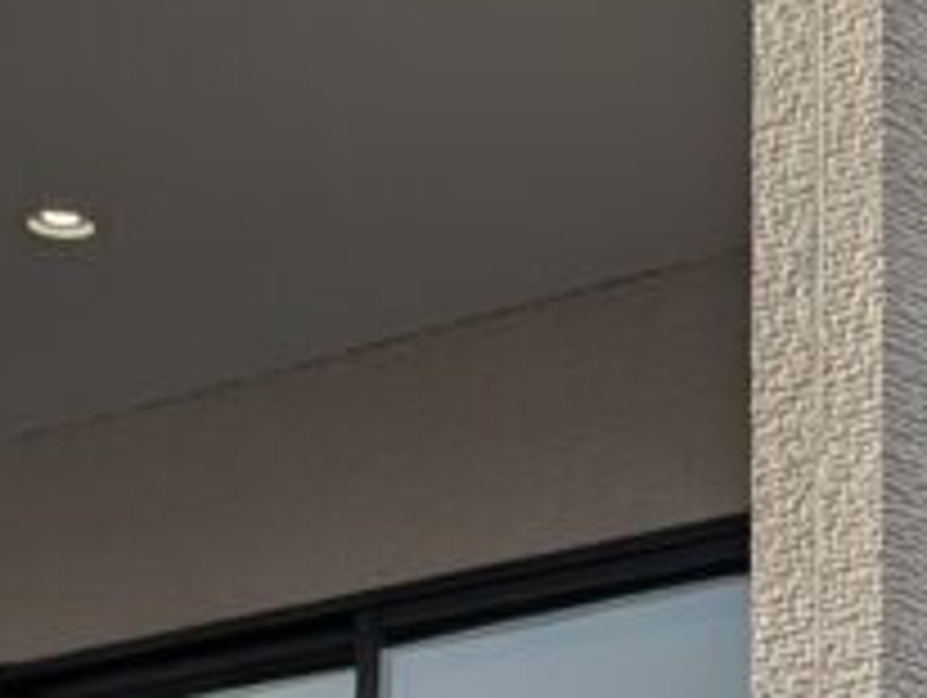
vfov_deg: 9.8
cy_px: 959
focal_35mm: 149
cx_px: 922
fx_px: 3995
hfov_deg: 13.1
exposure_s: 1/845
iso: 41
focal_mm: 6.81
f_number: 1.85
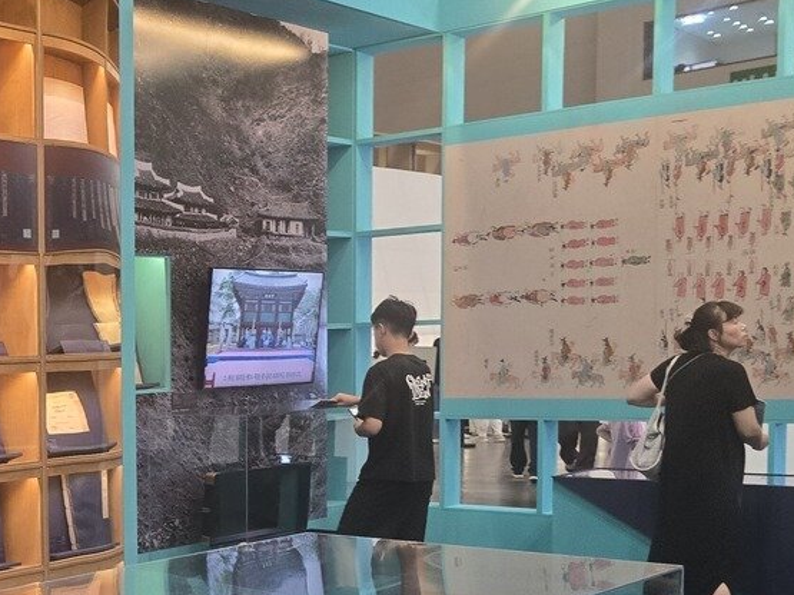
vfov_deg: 24.9
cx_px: -133
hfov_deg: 29.2
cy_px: 465
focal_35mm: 58
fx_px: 1330
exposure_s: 1/120
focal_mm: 6.3
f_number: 1.7
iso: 250
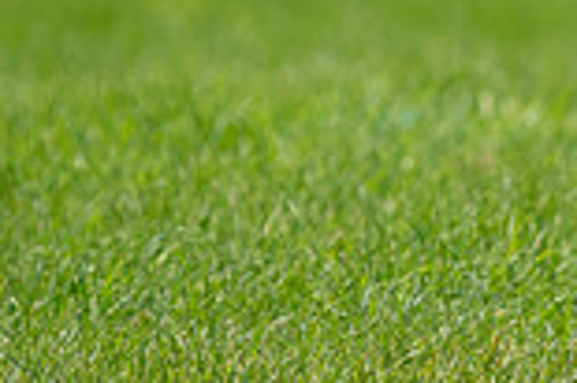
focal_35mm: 1406
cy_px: -166
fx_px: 22511
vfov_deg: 1.0
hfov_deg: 1.5
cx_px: 904
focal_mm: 365
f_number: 6.3
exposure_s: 1/4000
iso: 800
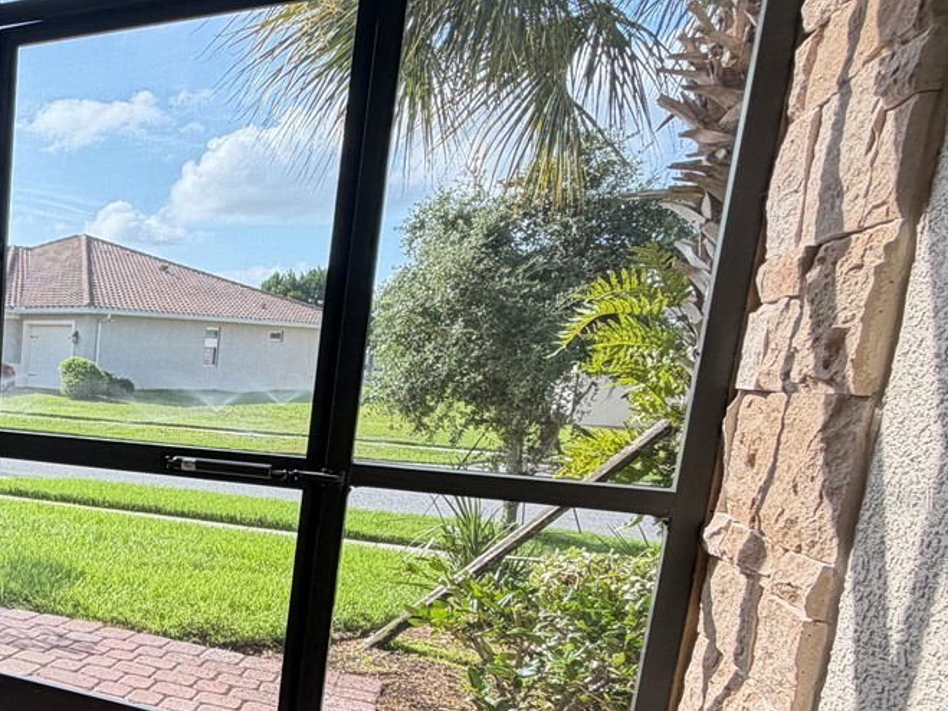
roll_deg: -1.6
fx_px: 931
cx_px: -131
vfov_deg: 41.0
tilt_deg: -9.7
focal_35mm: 34
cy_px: 498
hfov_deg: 41.2
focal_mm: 2.22
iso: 40
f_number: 2.2
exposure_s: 1/178
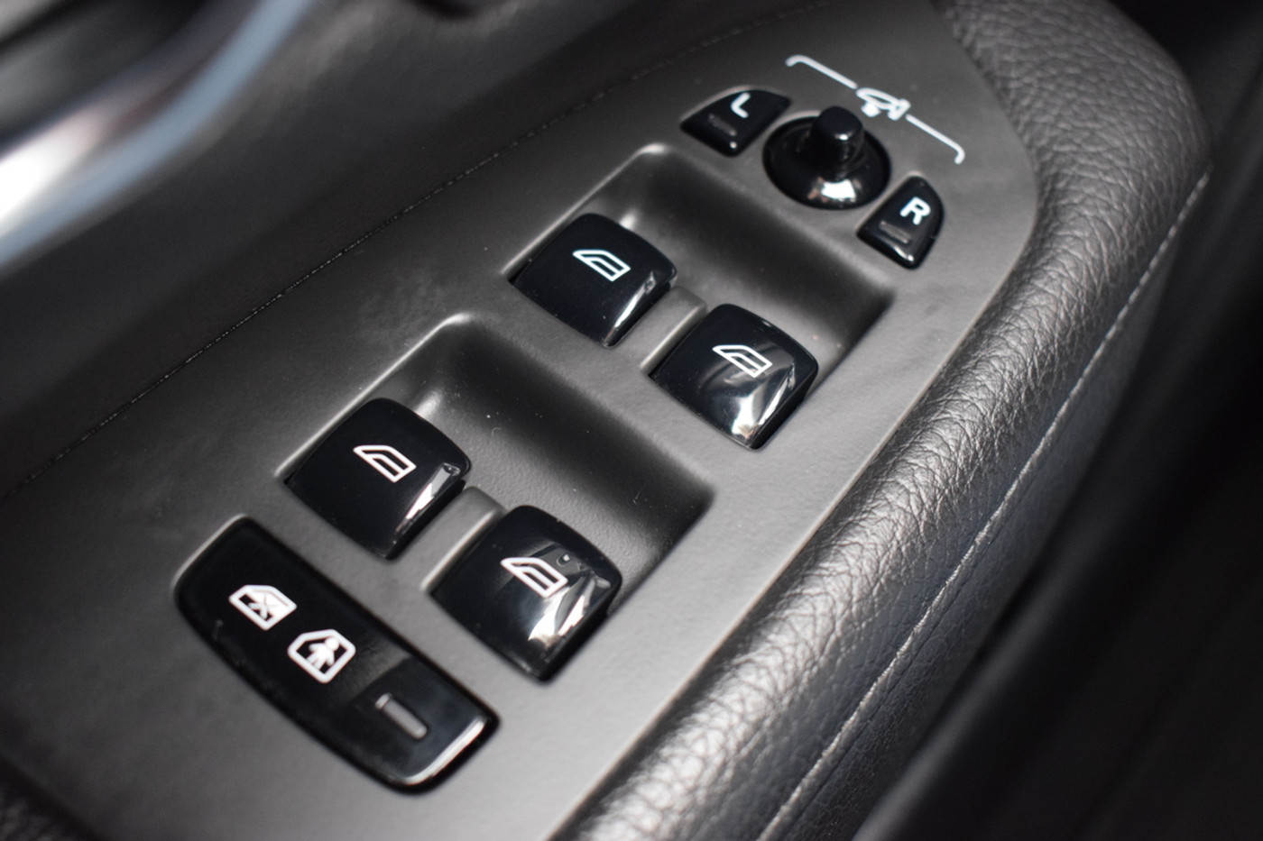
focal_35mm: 45
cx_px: 632
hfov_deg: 43.6
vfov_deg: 29.9
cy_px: 420
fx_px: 1578
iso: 2500
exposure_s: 1/60
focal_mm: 30
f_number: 4.2
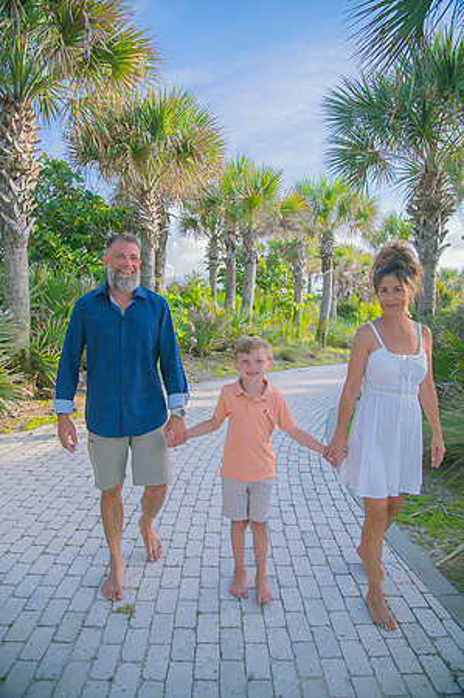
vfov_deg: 73.8
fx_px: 465
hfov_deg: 53.0
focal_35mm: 24
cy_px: 349
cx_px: 232
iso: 250
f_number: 4
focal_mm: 24
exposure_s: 1/200
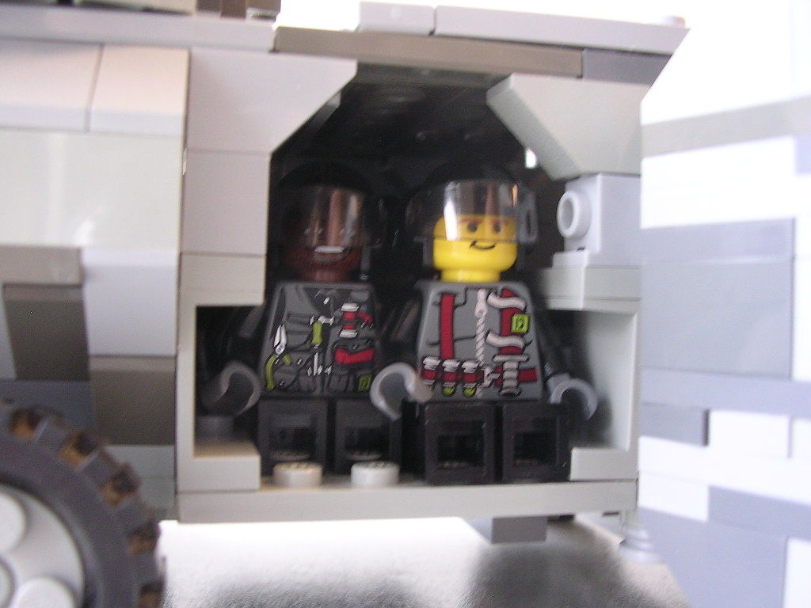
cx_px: 406
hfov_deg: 49.0
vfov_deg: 37.7
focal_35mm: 38
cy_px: 304
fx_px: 890
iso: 149
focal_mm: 5.8
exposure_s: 1/3.5
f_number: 2.8
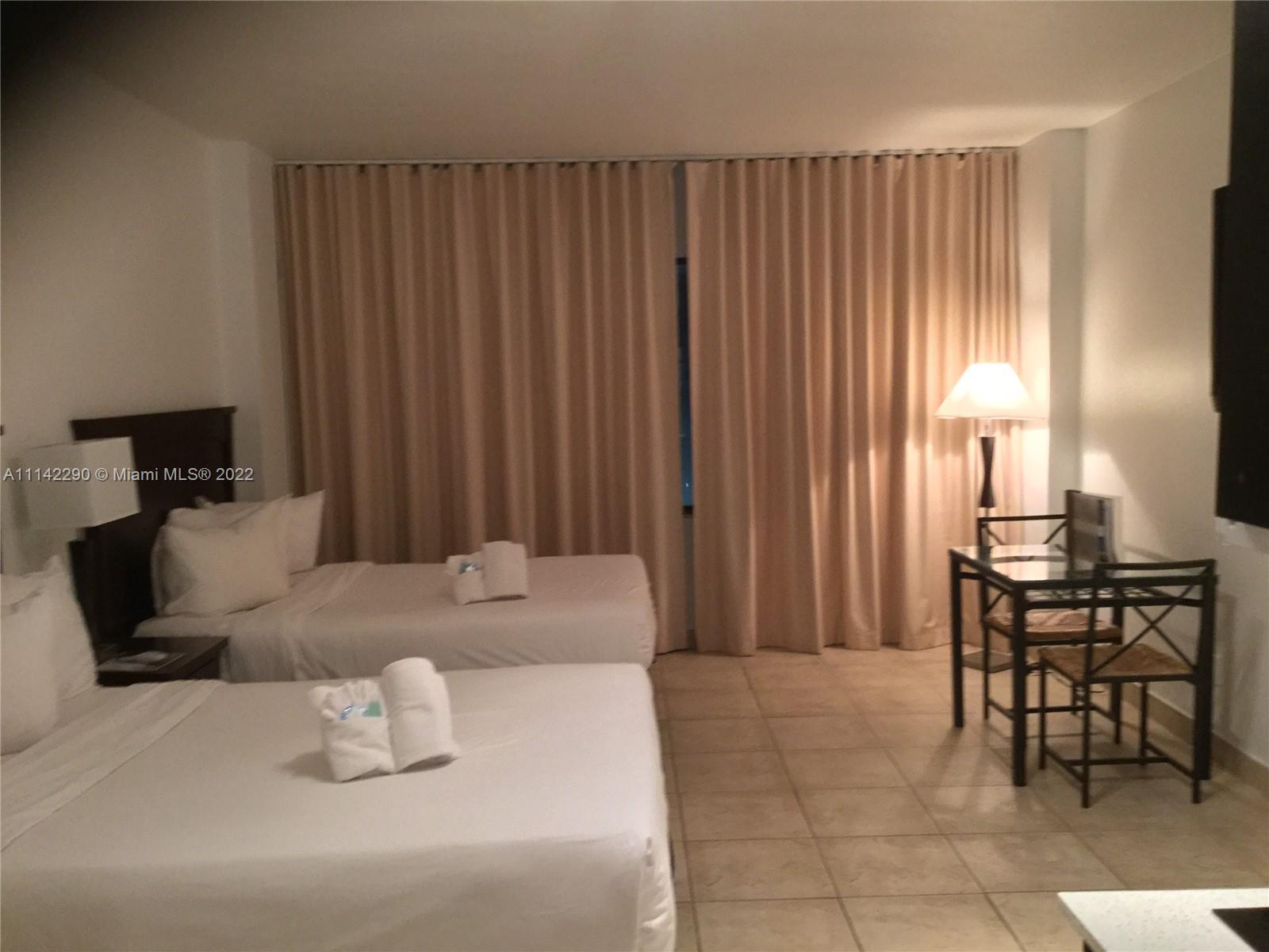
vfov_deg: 45.4
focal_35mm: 31
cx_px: 634
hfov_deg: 58.4
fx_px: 1136
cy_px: 476
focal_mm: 3.3
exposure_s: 1/17
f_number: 2.4
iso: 200
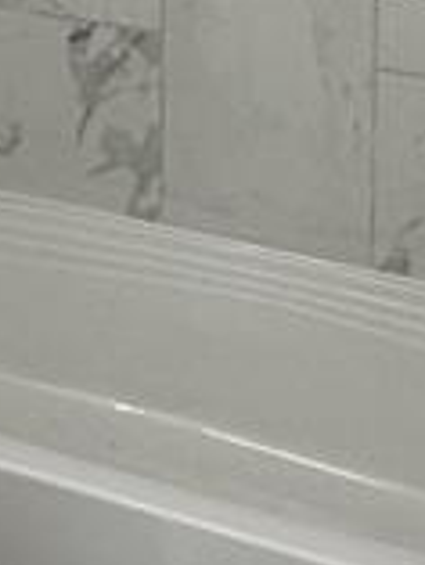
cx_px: -281
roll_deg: +0.7
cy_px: -475
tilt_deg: -4.8
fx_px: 1749
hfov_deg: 12.9
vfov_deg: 15.5
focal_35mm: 107
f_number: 2.2
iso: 64
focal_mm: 2.22
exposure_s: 1/120
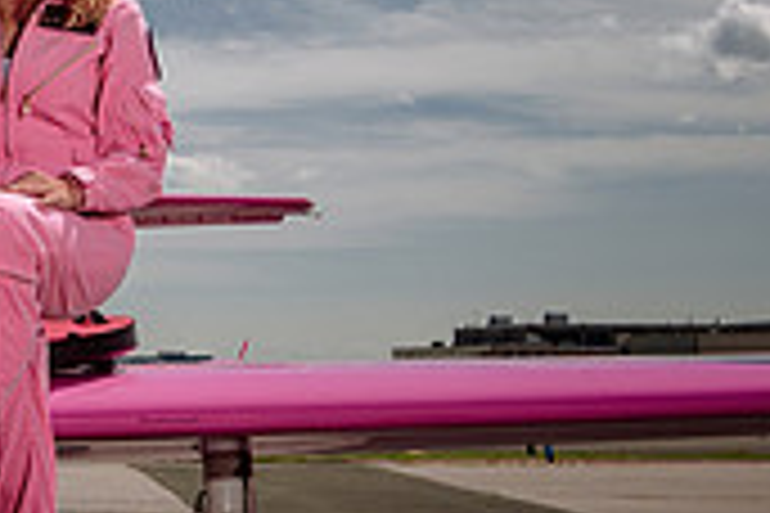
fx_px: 2438
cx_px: -657
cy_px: 312
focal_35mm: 114
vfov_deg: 12.0
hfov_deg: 15.3
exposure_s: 1/250
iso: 64
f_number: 7.1
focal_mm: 29
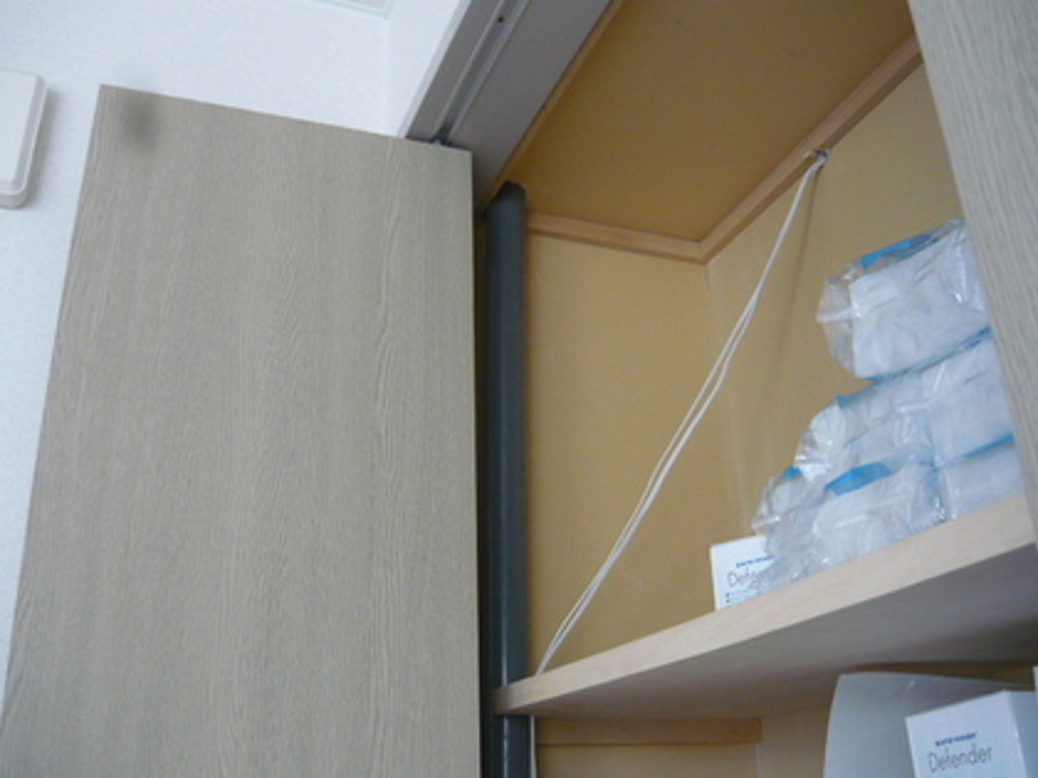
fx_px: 990
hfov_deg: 55.4
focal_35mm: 33
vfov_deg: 42.9
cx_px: 519
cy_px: 389
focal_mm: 5.5
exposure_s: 1/30
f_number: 2.8
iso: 250
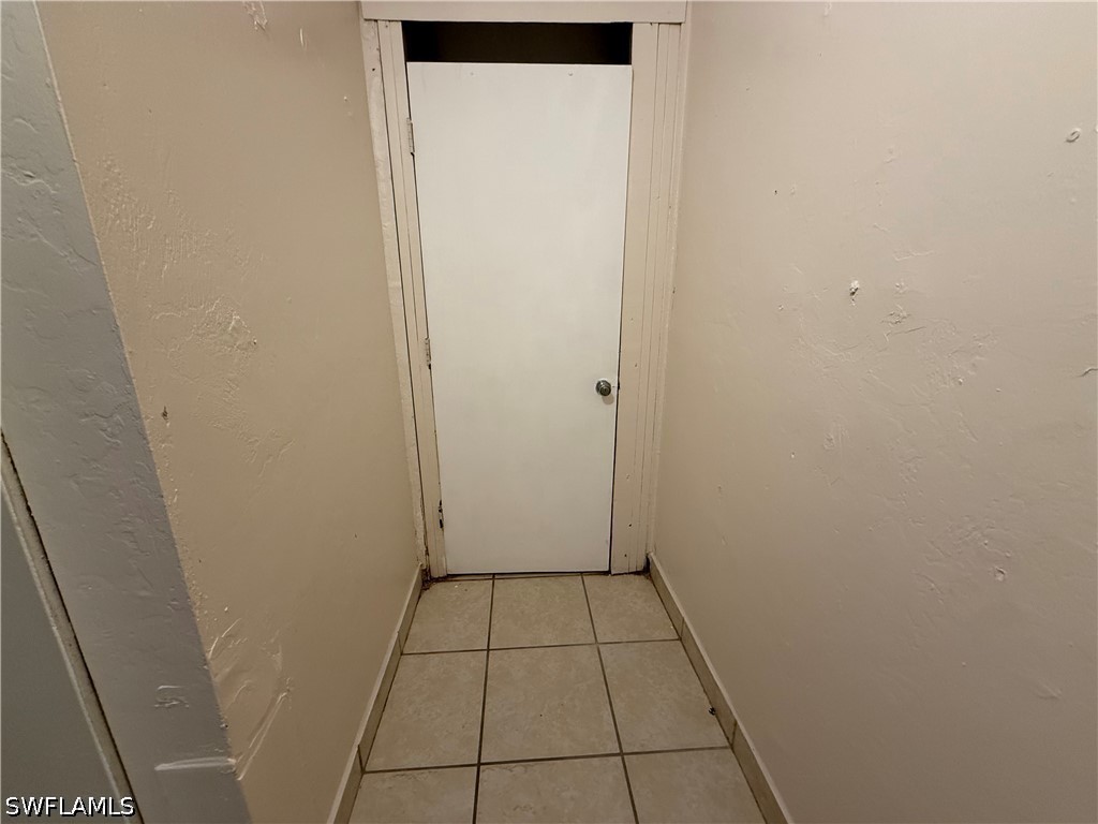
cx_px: 549
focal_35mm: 14
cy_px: 412
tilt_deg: -14.0
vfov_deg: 85.7
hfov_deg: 102.1
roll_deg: +0.0
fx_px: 444
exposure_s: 1/120
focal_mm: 2.22
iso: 320
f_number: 2.2
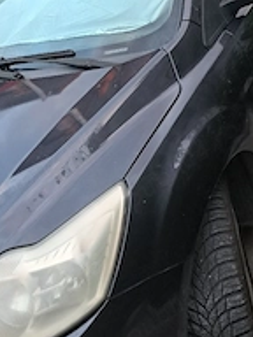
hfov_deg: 28.9
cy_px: 49
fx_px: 487
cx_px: 81
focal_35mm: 50
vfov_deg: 36.4
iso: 160
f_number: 1.8
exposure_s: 1/50
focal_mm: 5.23
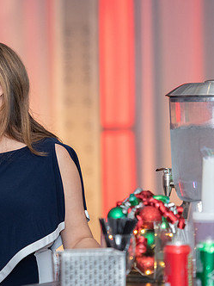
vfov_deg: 7.4
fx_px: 2217
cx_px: 35
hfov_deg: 5.5
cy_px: 152
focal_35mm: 269
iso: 1600
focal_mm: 160
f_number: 2.8
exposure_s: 1/200
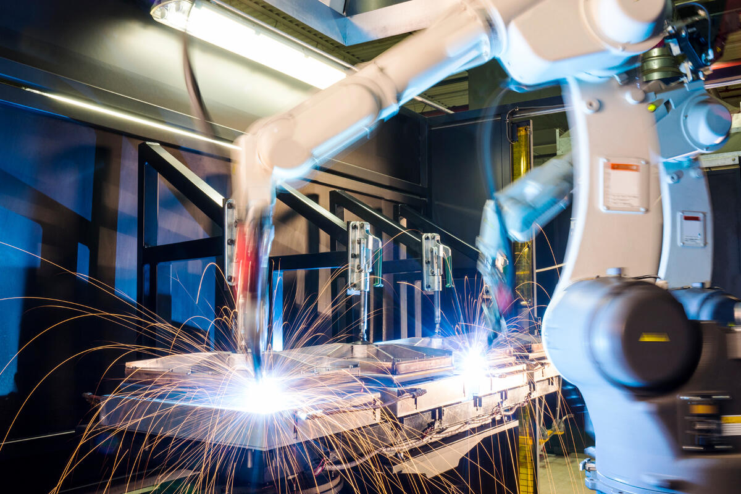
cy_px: 247
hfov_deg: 54.4
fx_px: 720
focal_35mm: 35
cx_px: 370
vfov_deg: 37.9
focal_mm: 35
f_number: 22
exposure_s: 1/1.25
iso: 400
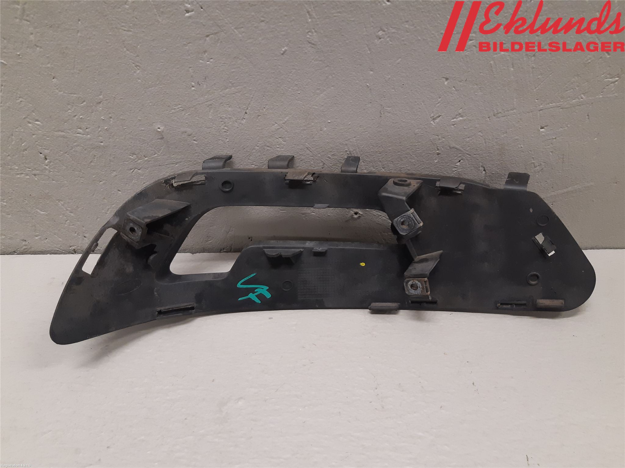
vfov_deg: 53.1
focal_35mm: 26
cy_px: 234
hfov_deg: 67.3
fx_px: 469
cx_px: 312
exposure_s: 1/50
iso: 160
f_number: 1.7
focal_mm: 3.93
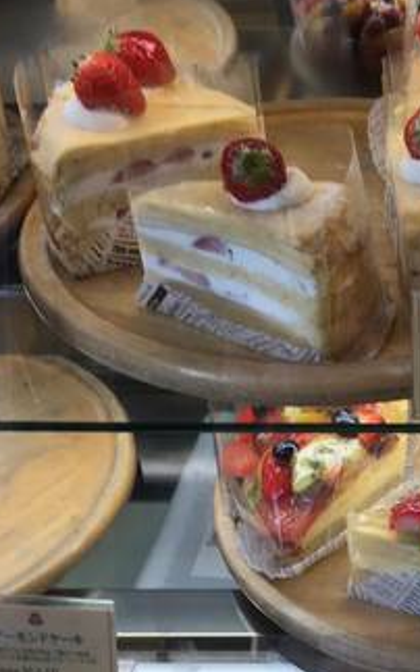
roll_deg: -2.0
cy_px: 549
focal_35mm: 61
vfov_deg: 32.4
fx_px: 1117
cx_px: 447
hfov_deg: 20.4
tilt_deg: -42.1
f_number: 2.2
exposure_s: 1/60
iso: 25
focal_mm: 4.15
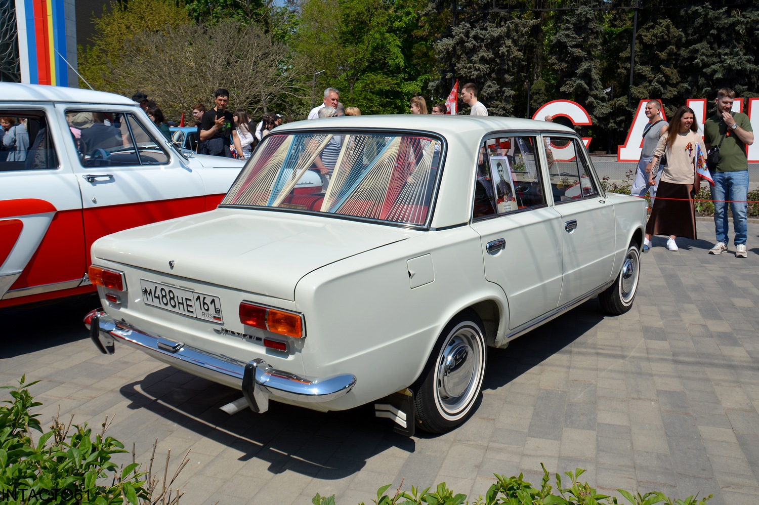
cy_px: 252
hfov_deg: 67.4
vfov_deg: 47.9
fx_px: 569
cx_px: 380
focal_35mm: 27
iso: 100
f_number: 9
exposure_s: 1/320
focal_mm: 18
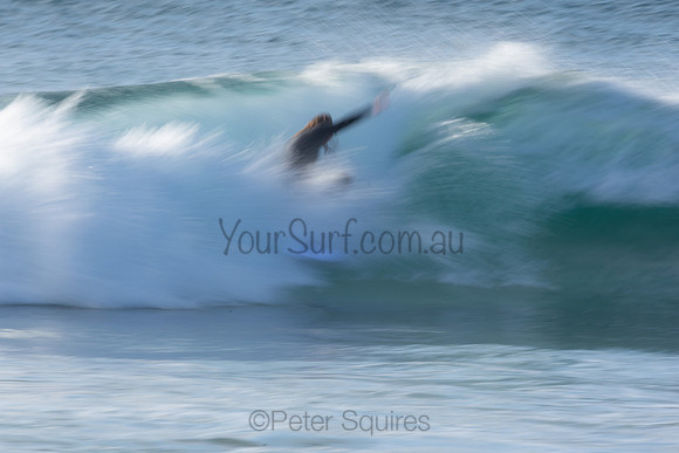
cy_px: 226
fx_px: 14148
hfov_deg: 2.7
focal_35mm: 750
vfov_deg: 1.8
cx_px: 340
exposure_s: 1/20
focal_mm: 500
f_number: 25
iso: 125
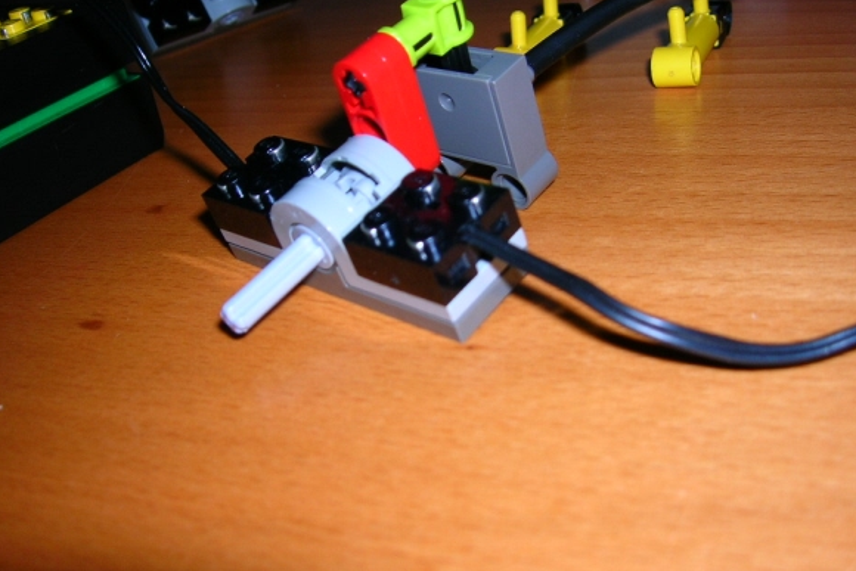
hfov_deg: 49.5
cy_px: 254
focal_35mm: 39
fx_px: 928
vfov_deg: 34.2
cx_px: 449
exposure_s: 1/60.1
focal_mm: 5.7
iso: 50
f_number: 2.9
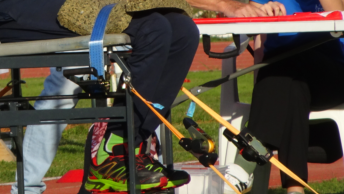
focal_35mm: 1284
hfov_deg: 1.7
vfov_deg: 0.9
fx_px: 11713
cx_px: -12
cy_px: -88
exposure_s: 1/400
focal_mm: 80
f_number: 6.3
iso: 80
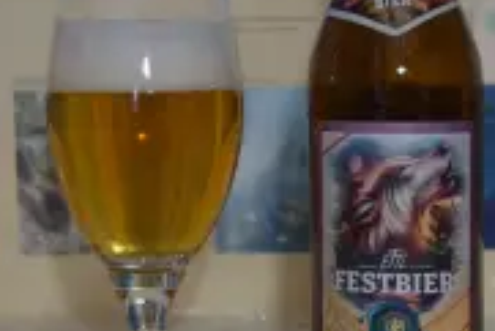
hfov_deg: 19.3
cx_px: 265
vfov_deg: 12.9
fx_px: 1459
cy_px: 149
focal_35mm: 106
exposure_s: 1/60
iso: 560
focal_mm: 32
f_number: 4.5
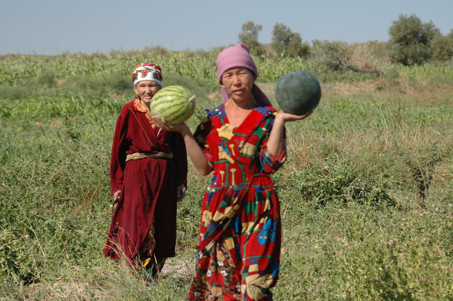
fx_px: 1735
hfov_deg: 14.9
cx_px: 226
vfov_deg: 9.9
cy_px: 150
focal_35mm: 138
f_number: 5.3
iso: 200
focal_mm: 92
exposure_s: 1/250
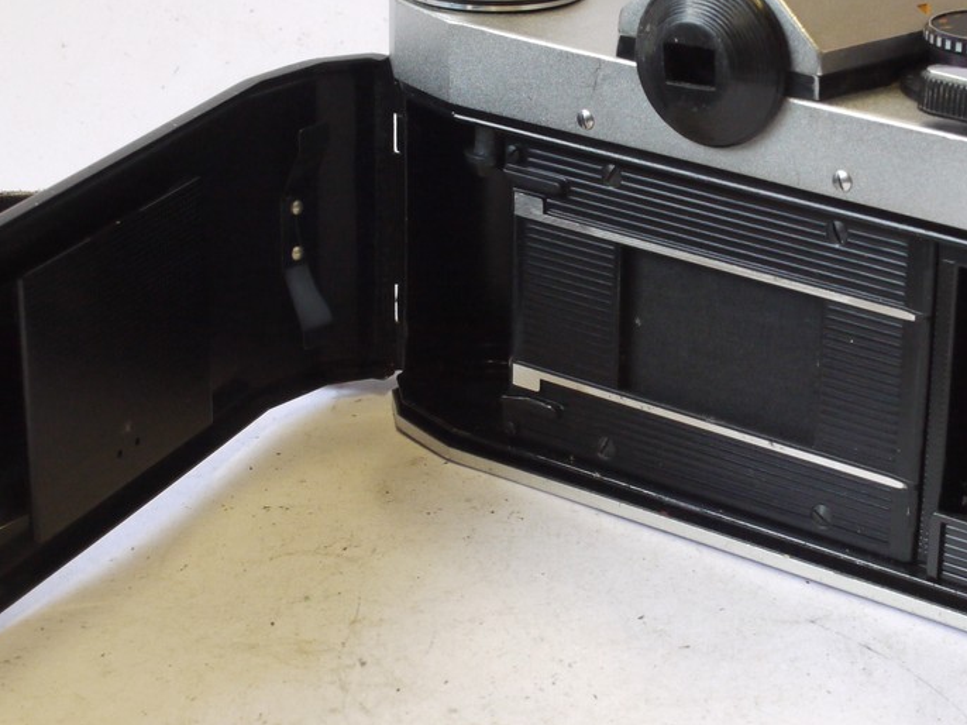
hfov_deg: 18.7
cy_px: 358
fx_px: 2932
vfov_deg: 14.1
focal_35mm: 105
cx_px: 541
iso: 800
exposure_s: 1/40
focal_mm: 30
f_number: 10
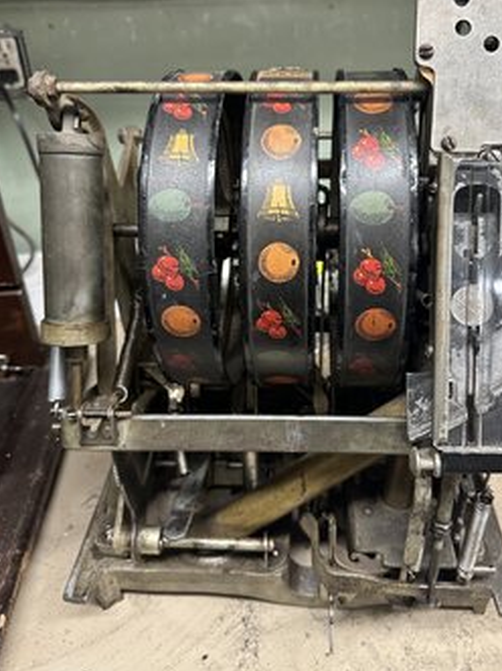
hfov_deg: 48.1
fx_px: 561
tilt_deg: -30.2
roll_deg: +0.2
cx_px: 287
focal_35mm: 29
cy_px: 274
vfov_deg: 61.2
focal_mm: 6.86
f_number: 1.78
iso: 250
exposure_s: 1/60
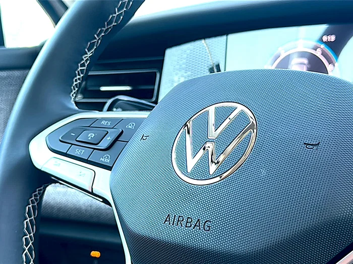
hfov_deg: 41.2
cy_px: 132
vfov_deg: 31.5
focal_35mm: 46
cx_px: 176
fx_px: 469
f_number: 1.78
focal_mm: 6.86
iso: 50
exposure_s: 1/110
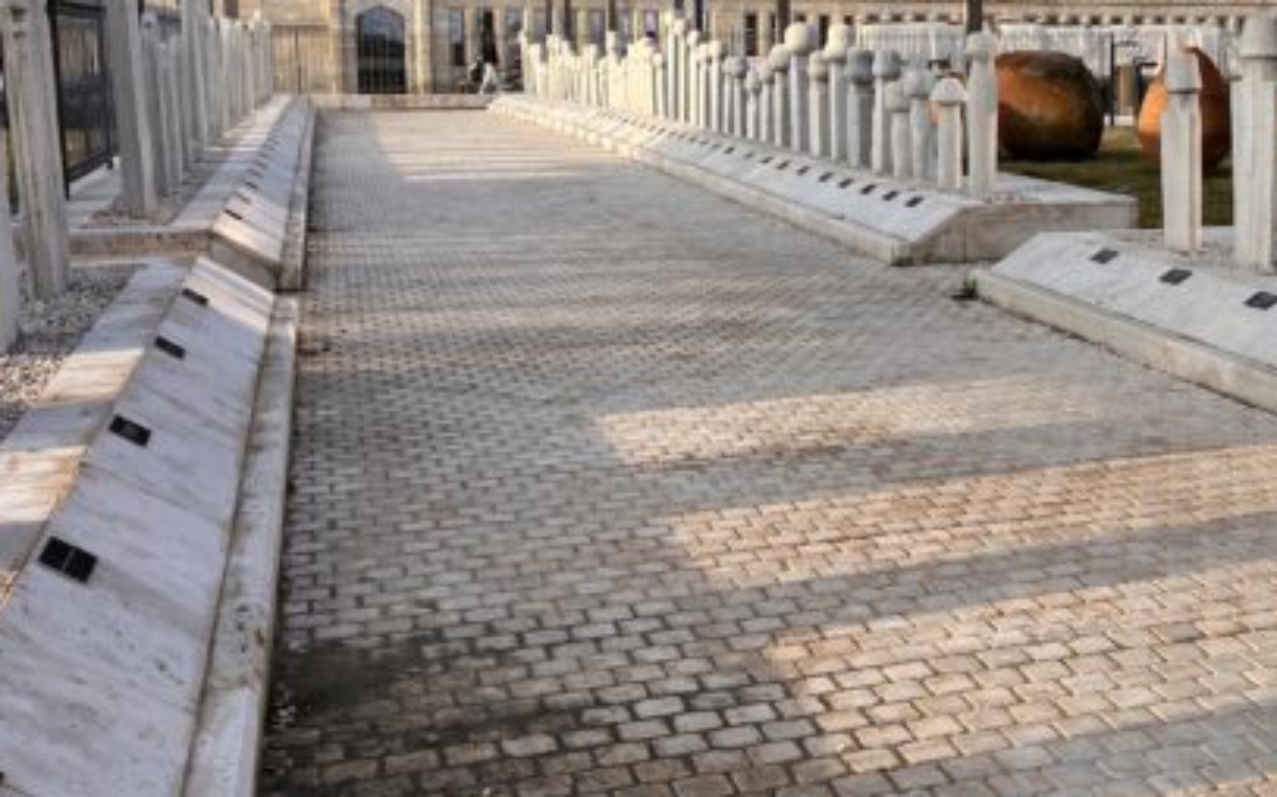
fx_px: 1809
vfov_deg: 24.7
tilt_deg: -7.6
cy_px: 276
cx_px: 1017
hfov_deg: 37.5
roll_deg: -0.8
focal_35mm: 52
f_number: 1.6
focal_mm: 5.1
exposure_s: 1/1325
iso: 50
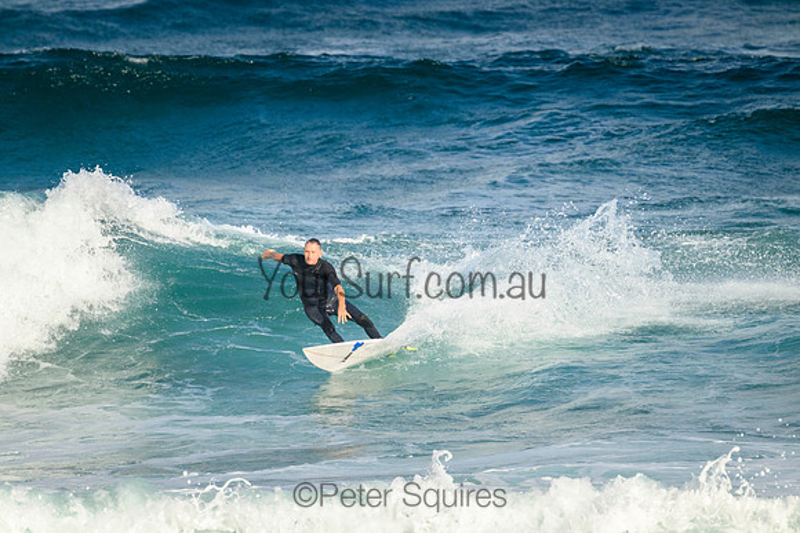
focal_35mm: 800
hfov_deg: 2.6
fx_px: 17781
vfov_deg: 1.7
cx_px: 400
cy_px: 266
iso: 1250
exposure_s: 1/1600
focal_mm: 800
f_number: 11
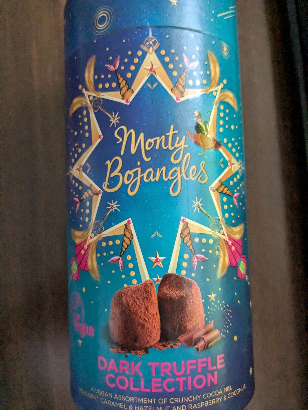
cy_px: 205
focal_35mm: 27
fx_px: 320
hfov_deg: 51.4
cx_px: 154
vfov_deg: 65.3
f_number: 1.73
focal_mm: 4.38
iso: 1445
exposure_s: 1/120
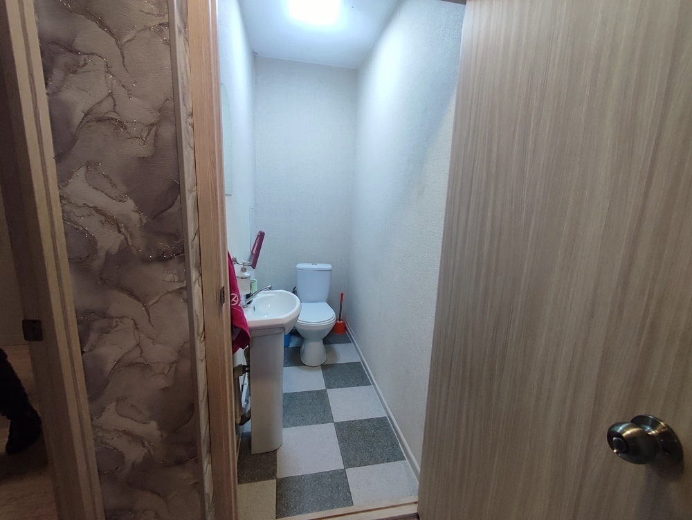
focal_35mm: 16
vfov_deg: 78.2
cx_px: 346
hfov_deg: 94.5
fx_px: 320
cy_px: 260
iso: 211
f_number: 2.2
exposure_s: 1/50
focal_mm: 1.65
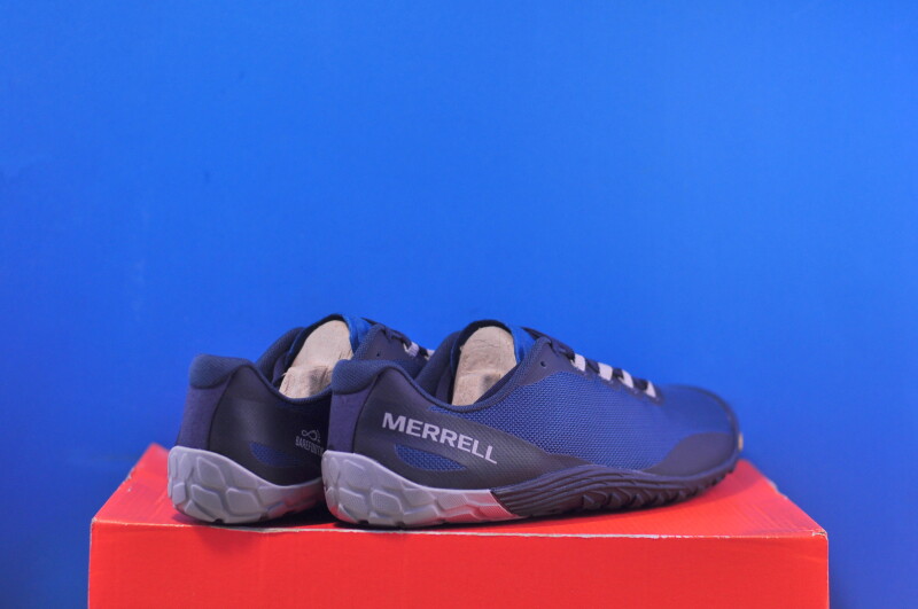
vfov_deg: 18.1
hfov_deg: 27.0
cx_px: 459
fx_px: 1910
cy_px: 304
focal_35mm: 75
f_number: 2.8
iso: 250
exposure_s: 1/320
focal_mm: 50
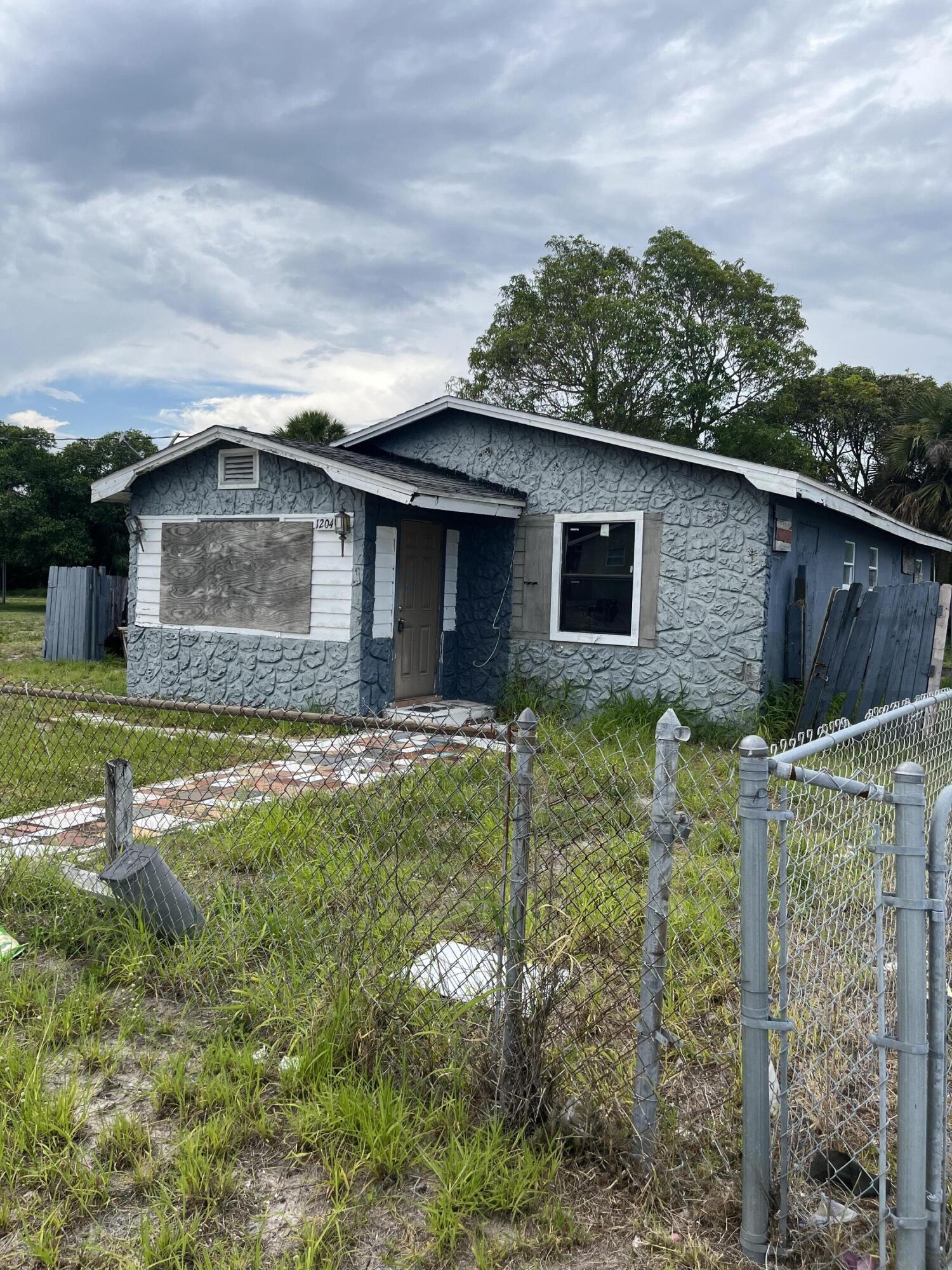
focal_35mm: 26
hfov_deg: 53.1
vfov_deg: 67.3
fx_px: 953
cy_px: 635
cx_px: 476
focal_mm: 5.1
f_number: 1.6
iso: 50
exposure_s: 1/3215
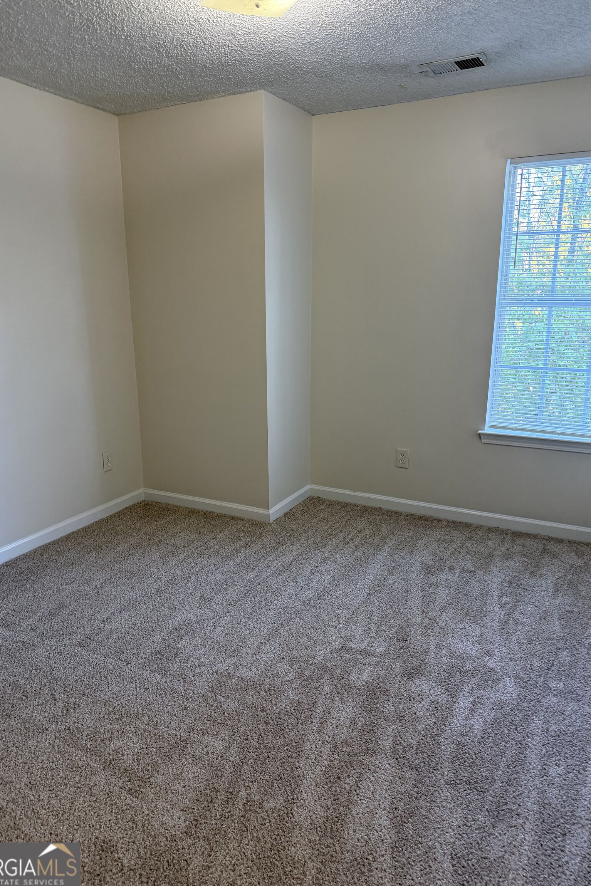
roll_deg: +1.1
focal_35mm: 25
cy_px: 443
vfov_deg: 71.5
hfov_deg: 51.3
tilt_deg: -13.5
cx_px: 280
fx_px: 615
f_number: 1.78
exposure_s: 1/60
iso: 320
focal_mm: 6.76
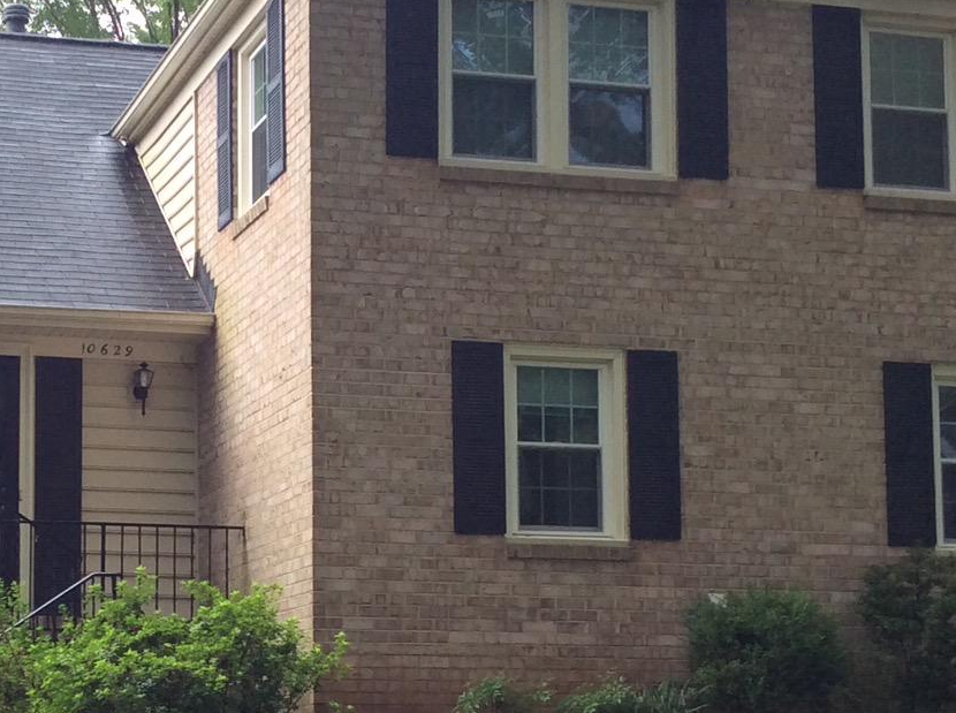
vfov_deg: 18.4
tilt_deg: +5.4
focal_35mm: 79
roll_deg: +0.9
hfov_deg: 24.3
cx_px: 182
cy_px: 581
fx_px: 2177
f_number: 2.4
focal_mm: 3.3
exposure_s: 1/40
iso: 32
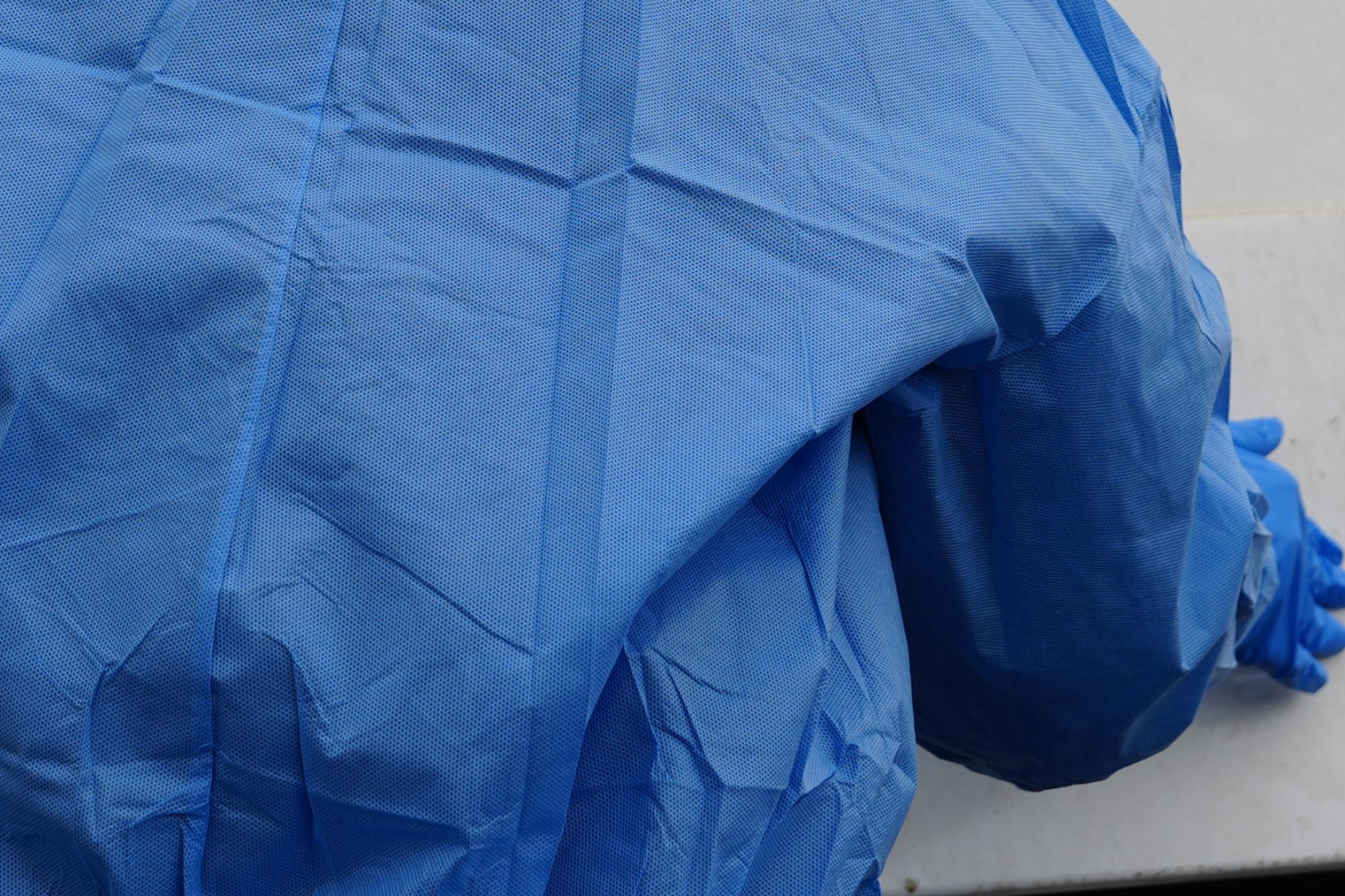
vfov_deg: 5.9
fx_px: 8591
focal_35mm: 230
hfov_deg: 9.0
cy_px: -116
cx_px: 670
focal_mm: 70
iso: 100
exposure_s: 1/400
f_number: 5
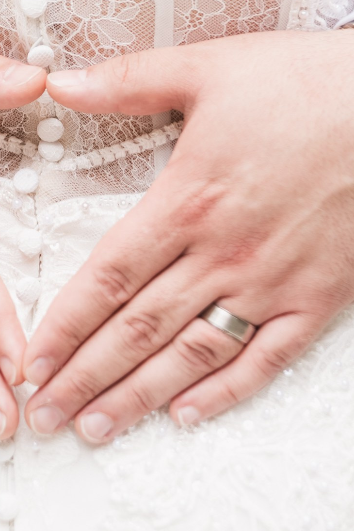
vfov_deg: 10.6
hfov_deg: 7.1
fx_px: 2861
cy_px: 215
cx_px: 95
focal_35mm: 194
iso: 100
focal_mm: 85
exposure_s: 1/125
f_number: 2.8
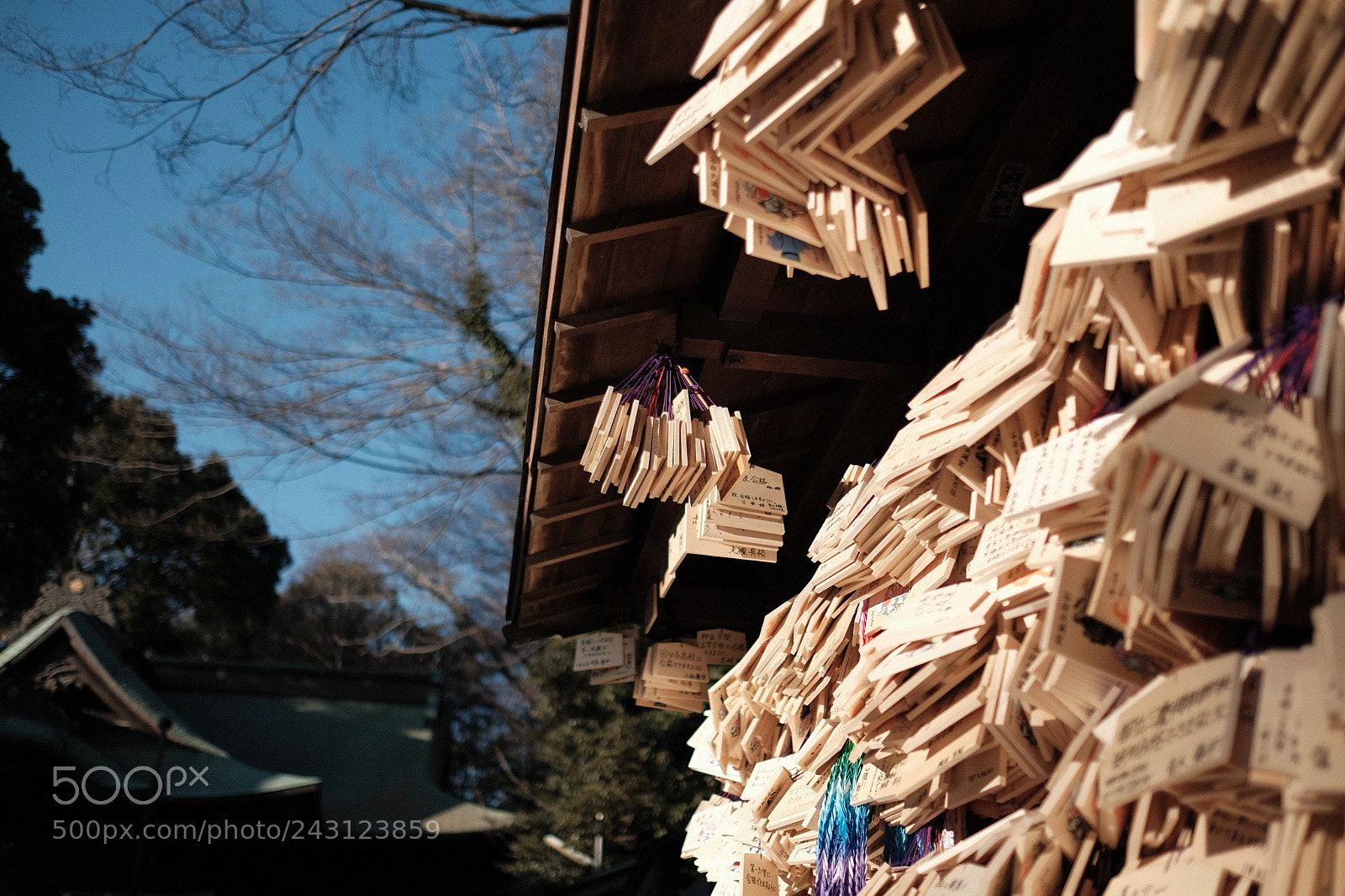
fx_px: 1307
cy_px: 448
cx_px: 672
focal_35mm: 35
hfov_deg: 54.4
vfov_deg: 37.8
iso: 200
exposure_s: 1/13000
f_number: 1.4
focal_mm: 23
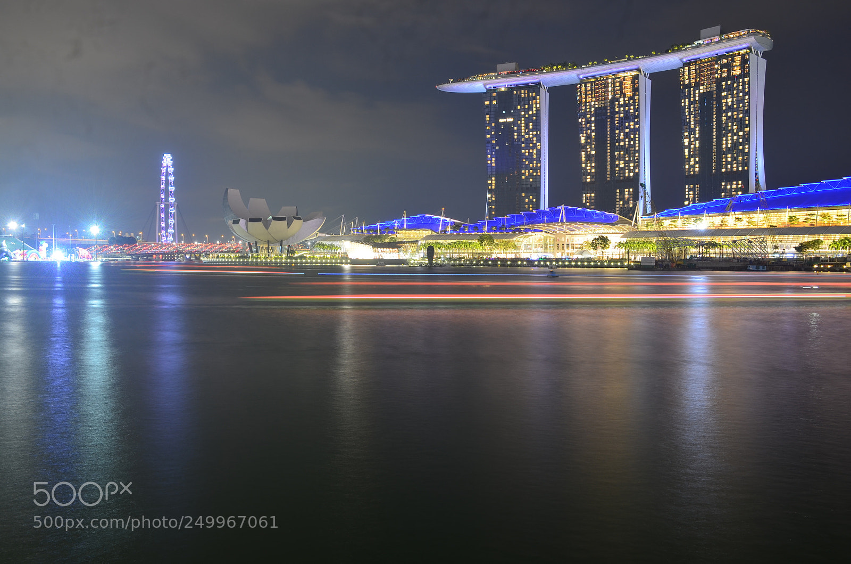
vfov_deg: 43.4
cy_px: 282
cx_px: 426
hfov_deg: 62.0
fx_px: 708
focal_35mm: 30
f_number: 9
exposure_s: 25
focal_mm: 20
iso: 100
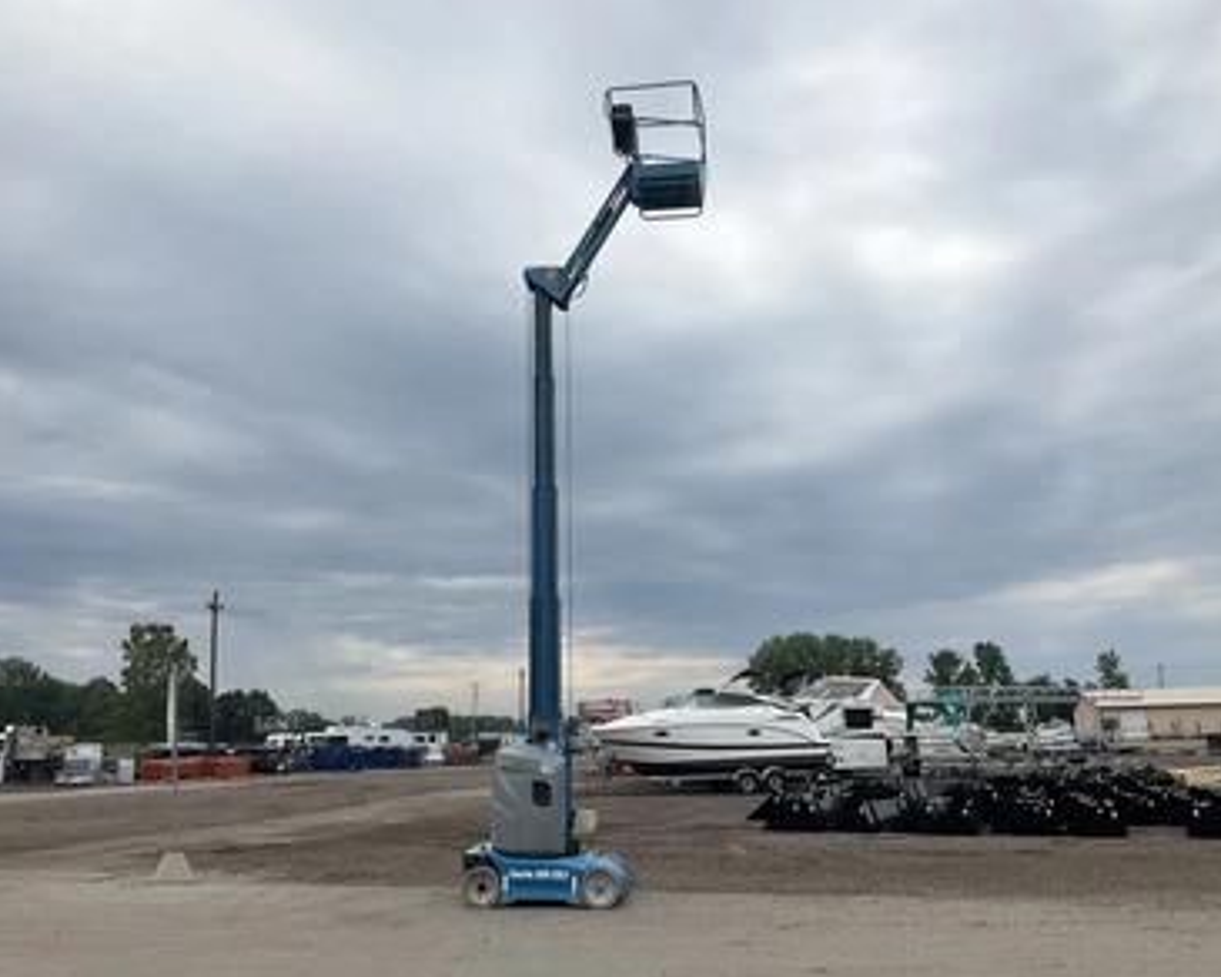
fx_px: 1120
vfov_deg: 47.1
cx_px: 585
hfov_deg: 57.2
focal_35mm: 31
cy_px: 495
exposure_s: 1/2320
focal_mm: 3
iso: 25
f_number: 1.8
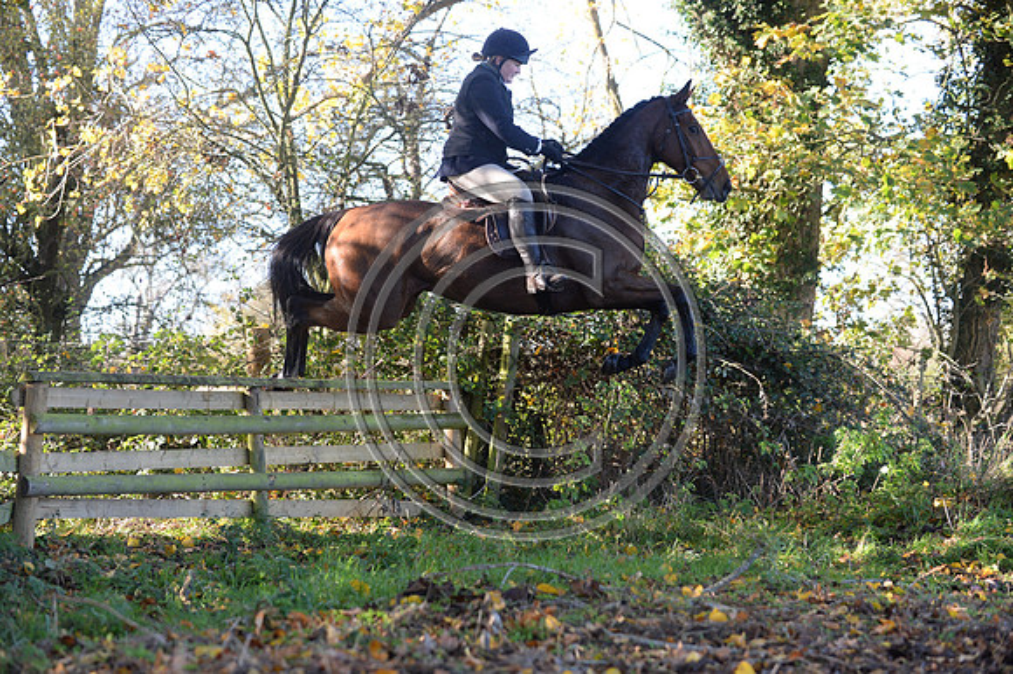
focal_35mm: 70
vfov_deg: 19.4
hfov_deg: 28.9
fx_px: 1969
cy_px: 337
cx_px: 506
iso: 1000
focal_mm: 70
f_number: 3.2
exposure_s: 1/1000
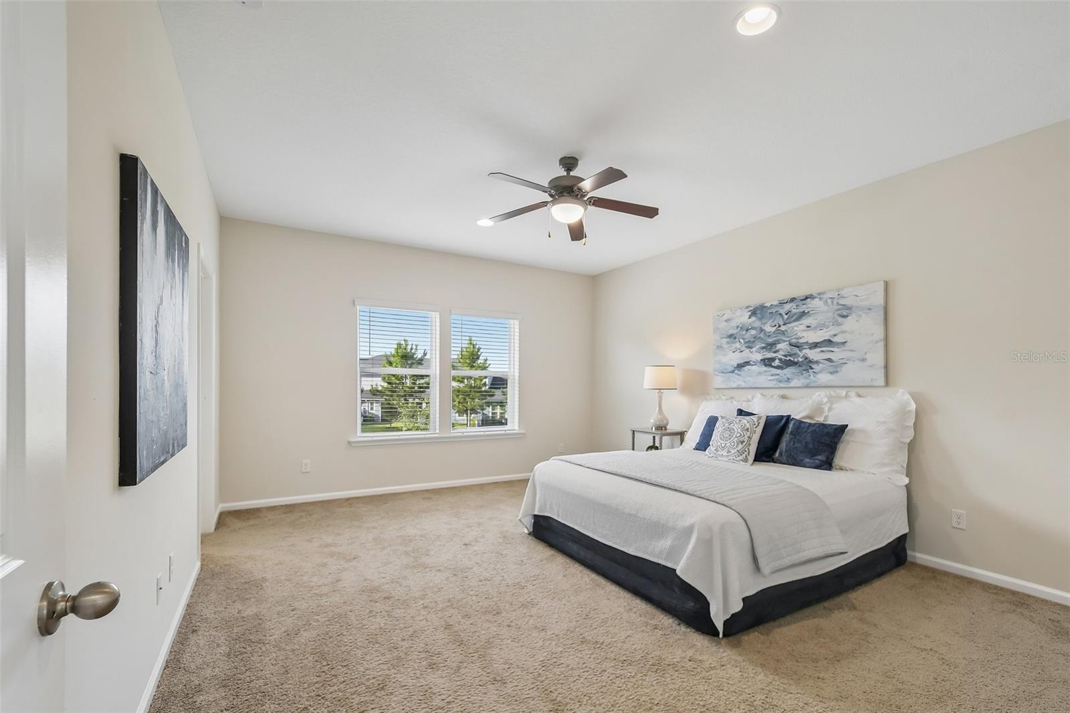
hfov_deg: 100.4
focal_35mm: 15
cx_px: 535
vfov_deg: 77.3
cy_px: 356
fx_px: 446
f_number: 8
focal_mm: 10
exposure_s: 1/60
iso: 400
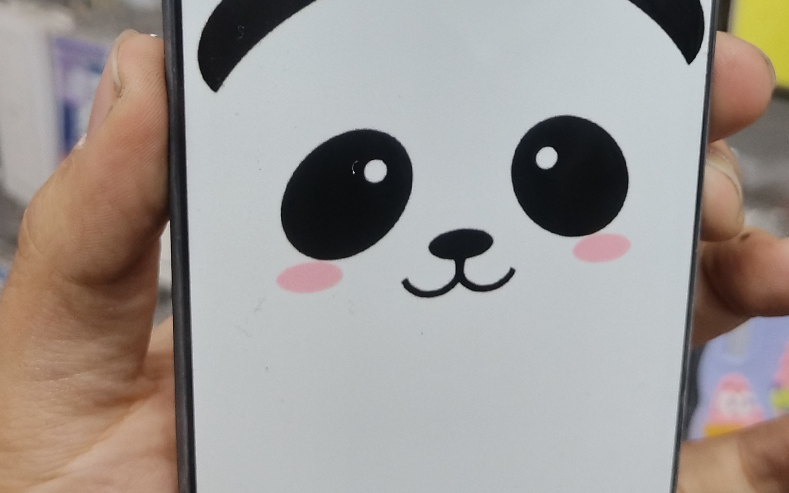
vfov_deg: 21.1
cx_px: 474
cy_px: 42
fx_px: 1290
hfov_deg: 33.9
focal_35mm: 60
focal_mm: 4.7
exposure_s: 1/100
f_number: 1.8
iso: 380
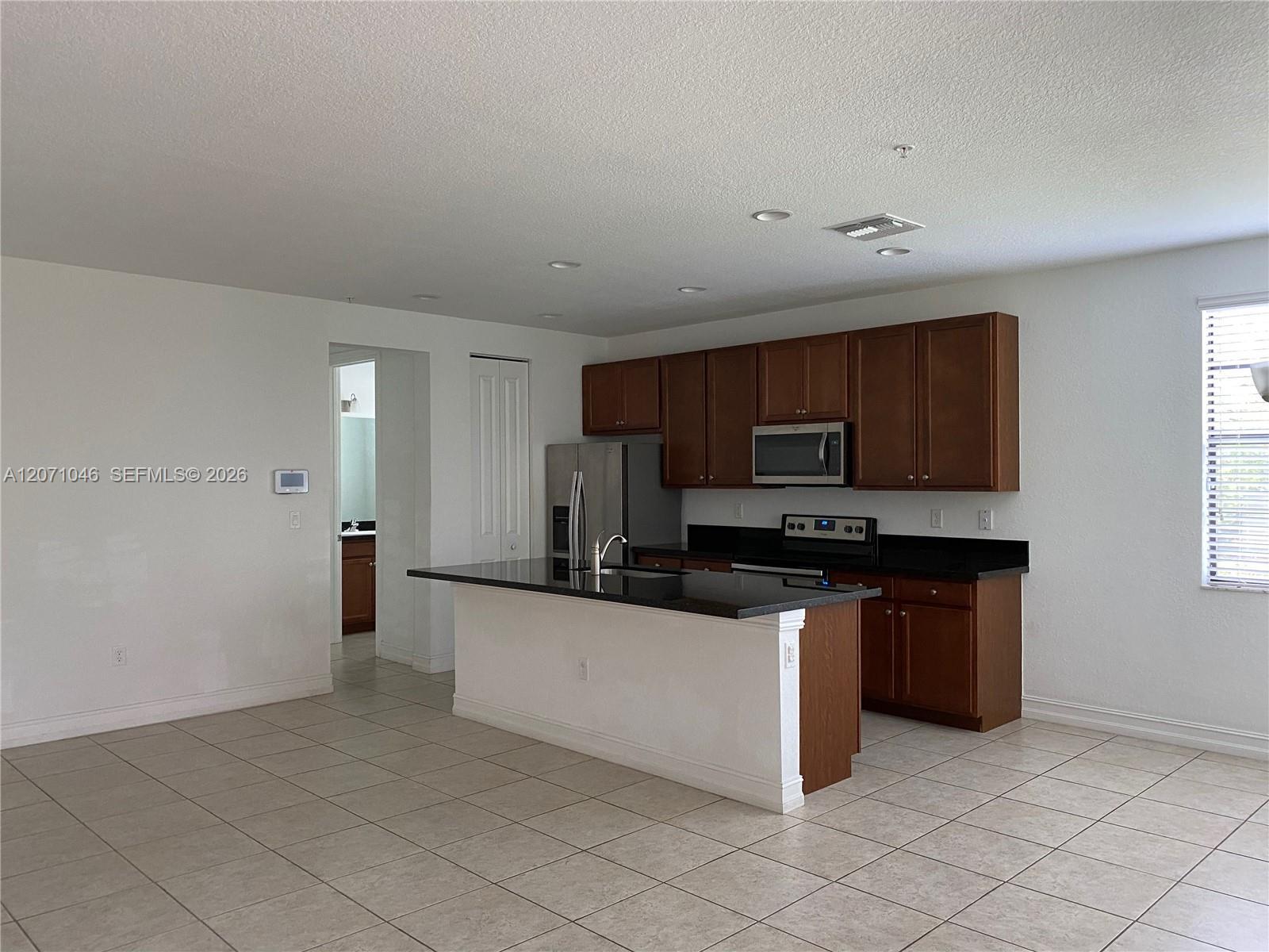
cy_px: 476
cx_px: 634
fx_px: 953
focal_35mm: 26
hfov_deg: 67.3
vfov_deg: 53.1
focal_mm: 4.25
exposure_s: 1/60
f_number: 1.8
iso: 160
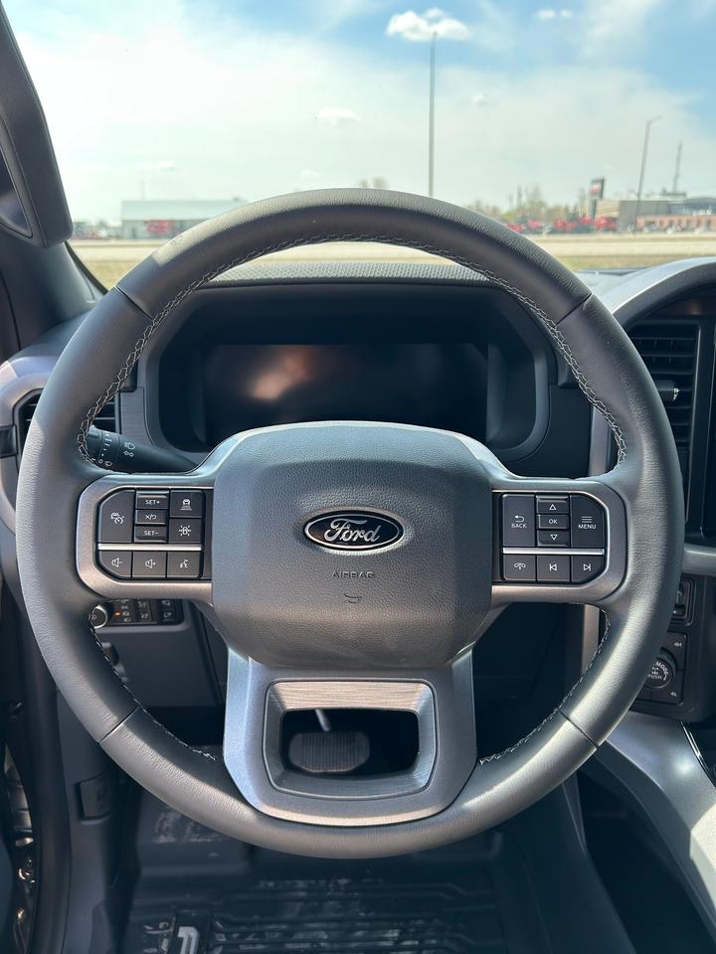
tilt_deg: -18.8
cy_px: 477
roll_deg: +0.2
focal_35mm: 26
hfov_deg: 53.1
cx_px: 358
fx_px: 717
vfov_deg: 67.3
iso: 50
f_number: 1.5
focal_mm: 5.7
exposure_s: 1/511
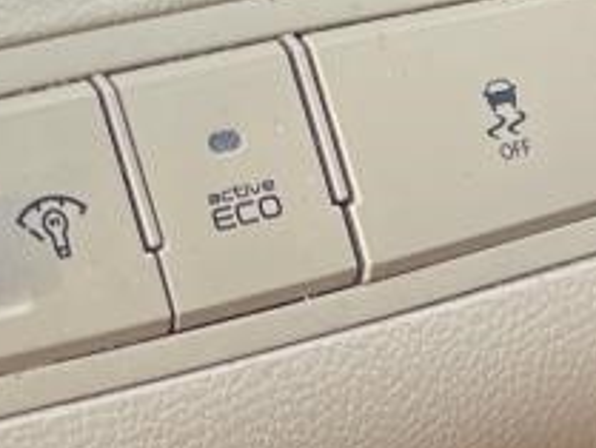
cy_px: 556
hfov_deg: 12.9
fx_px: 2636
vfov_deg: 9.6
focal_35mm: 153
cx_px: 319
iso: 50
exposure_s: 1/121
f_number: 1.6
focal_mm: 5.1
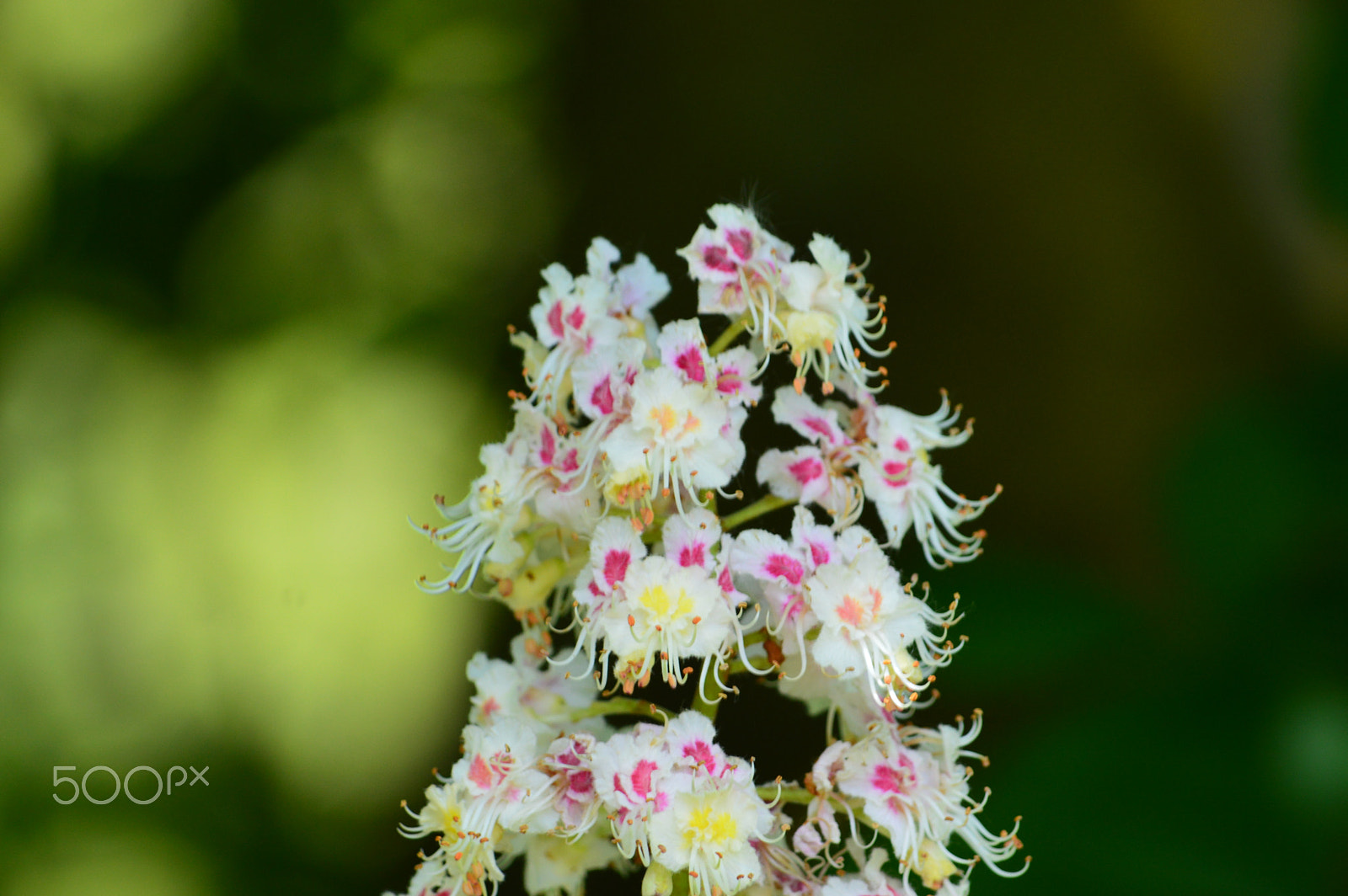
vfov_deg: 3.0
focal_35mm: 450
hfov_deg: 4.6
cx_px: 674
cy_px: 448
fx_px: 16836
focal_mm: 300
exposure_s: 1/125
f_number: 9
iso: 400
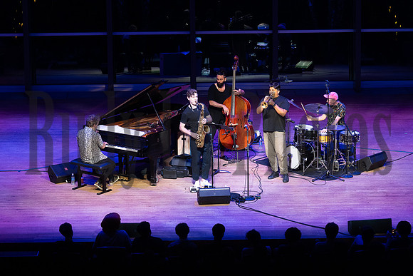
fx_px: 1377
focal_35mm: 120
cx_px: 206
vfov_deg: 11.4
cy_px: 138
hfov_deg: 17.1
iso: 3200
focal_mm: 120
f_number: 8
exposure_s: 1/80
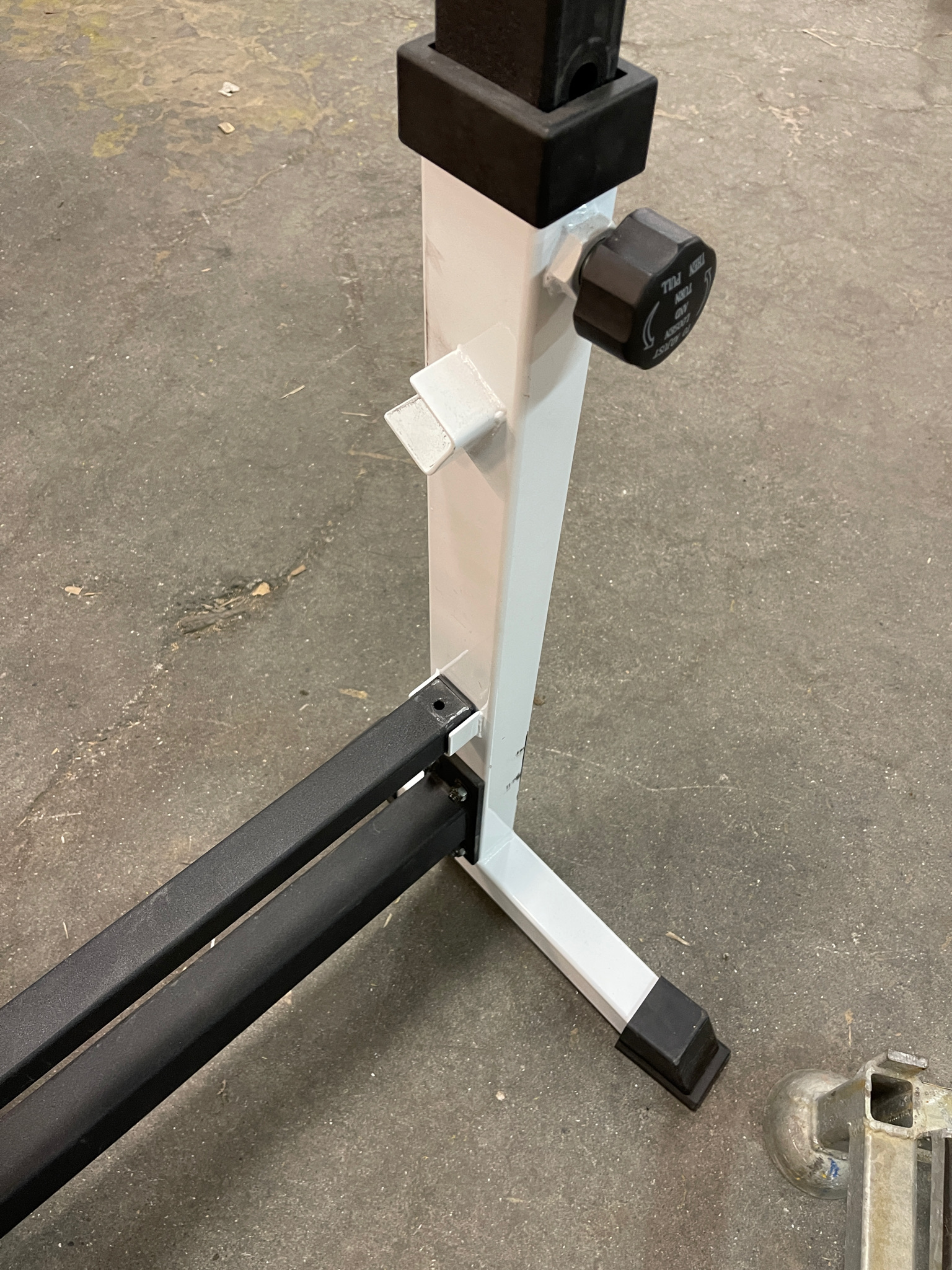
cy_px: 635
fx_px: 954
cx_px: 476
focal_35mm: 26
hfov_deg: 53.0
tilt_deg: -55.9
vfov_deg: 67.3
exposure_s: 1/50
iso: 250
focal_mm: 5.1
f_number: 1.6
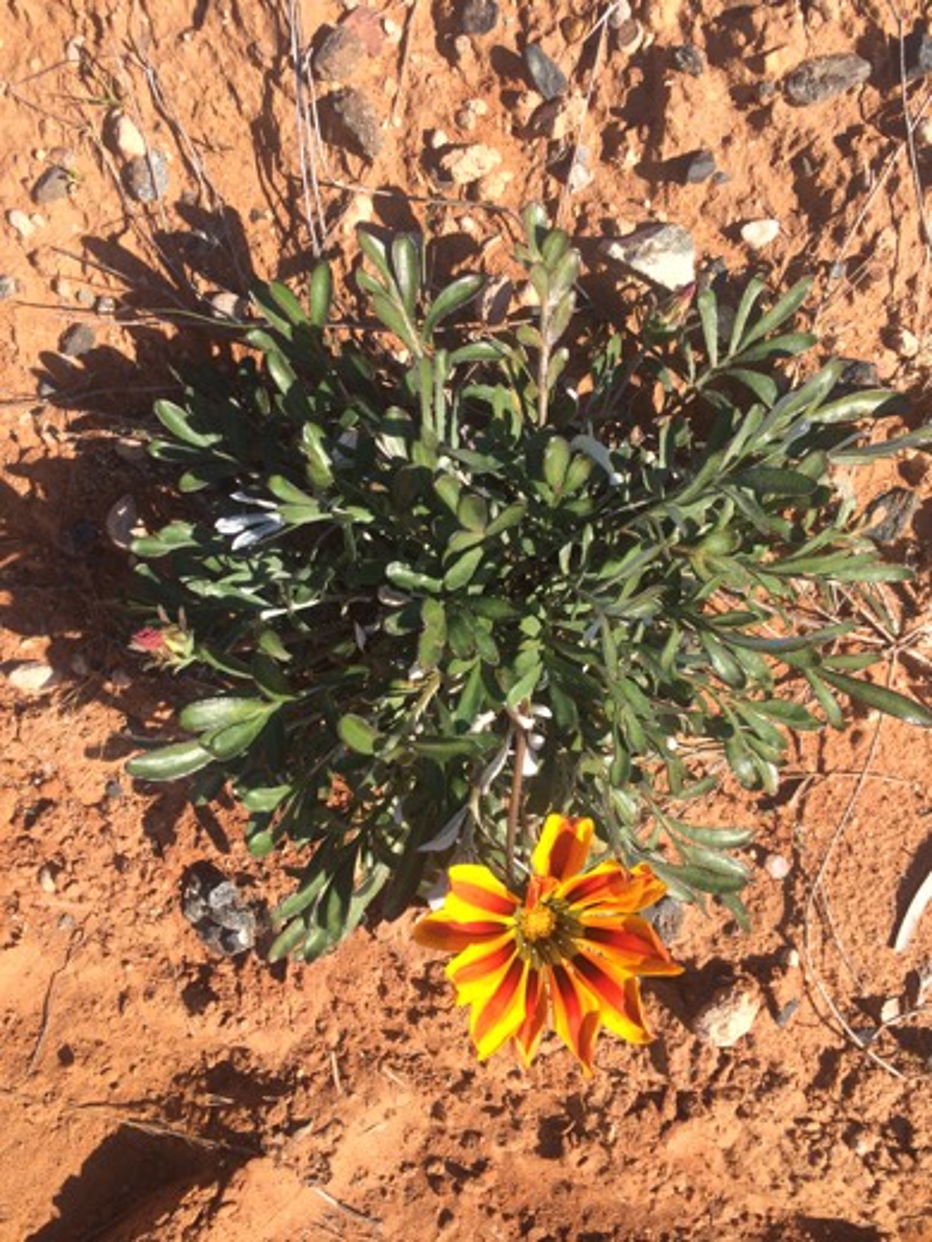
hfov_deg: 48.2
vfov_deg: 61.7
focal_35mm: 29
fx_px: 1041
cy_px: 621
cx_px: 466
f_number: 2.2
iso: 32
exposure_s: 1/1026
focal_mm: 4.15
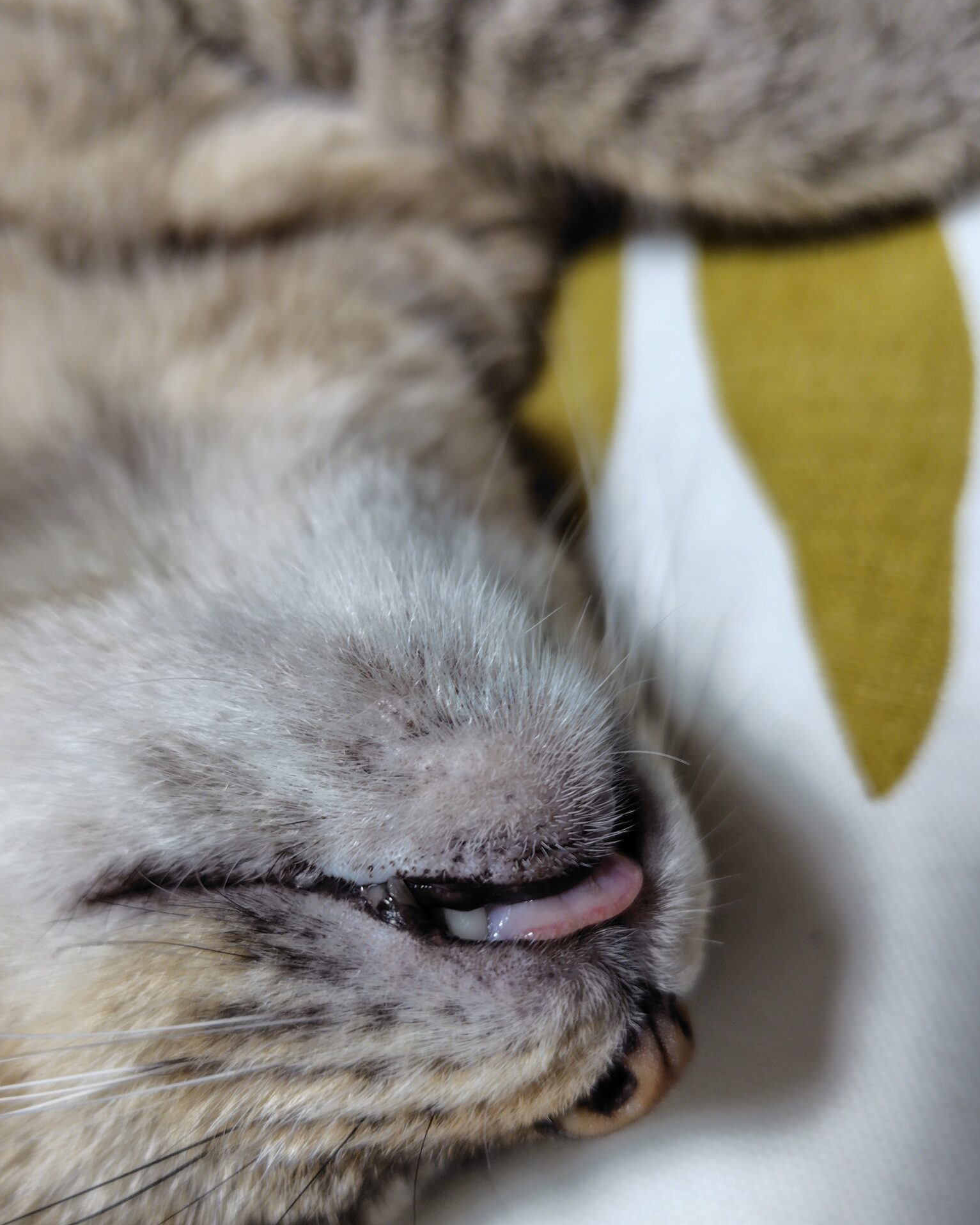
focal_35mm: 30
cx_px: 424
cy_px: 719
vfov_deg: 58.4
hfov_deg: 48.4
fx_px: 1088
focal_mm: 5.6
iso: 204
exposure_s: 1/50
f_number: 1.9
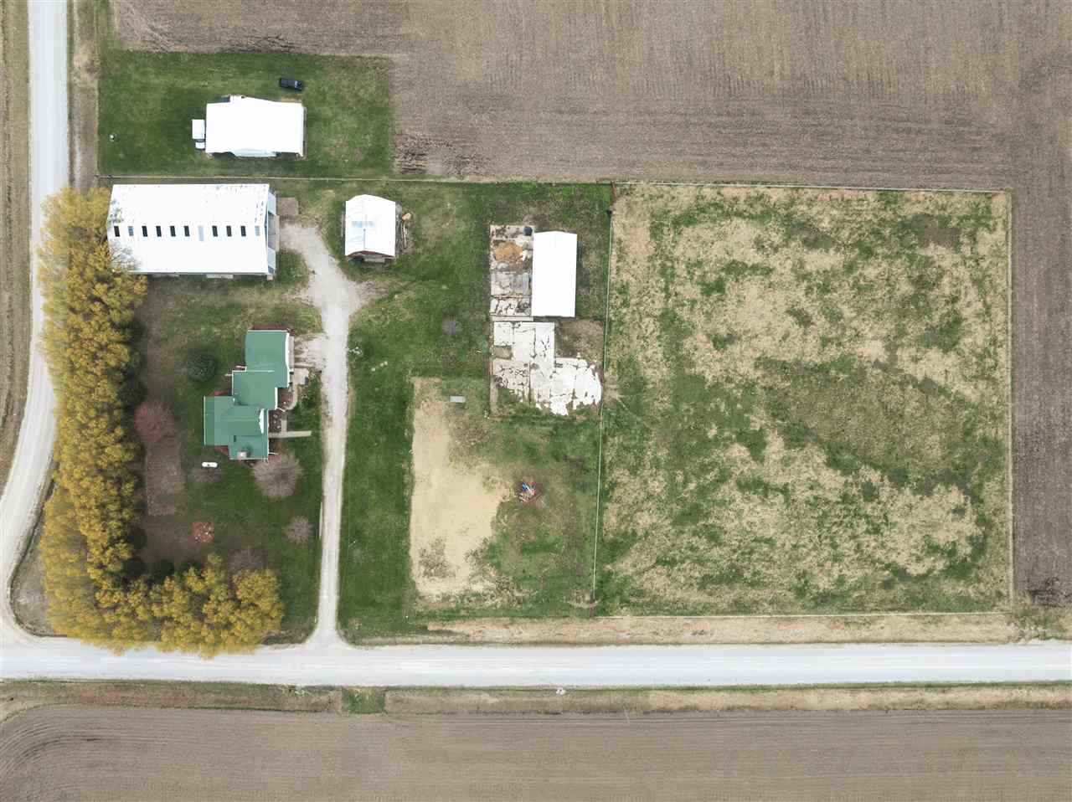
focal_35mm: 24
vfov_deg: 56.8
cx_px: 536
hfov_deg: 71.6
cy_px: 401
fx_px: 743
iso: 120
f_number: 2.8
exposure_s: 1/120
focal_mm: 12.3
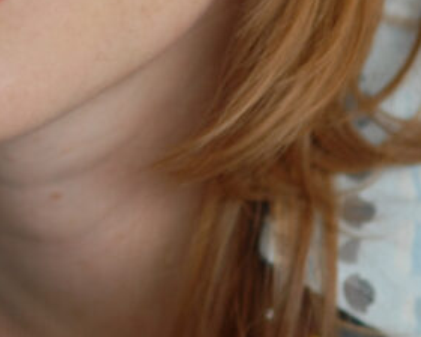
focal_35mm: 439
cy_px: -165
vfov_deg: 3.5
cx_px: -17
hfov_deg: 4.4
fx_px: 5466
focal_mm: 85
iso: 400
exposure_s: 1/4000
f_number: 1.8
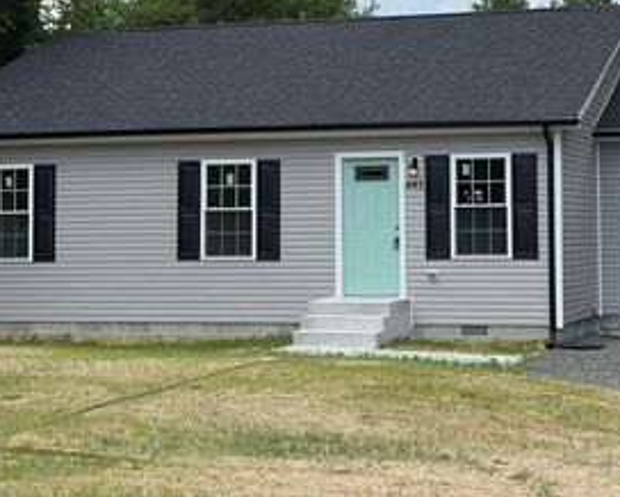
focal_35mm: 86
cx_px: 403
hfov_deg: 22.1
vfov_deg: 17.8
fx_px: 1579
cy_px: 147
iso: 80
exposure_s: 1/3534
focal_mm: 6.76
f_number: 1.78
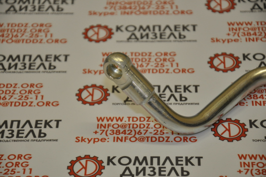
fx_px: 1162
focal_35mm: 158
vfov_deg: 8.7
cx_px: 133
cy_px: 88
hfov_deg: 13.1
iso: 800
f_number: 5.6
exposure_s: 1/50
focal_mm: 105
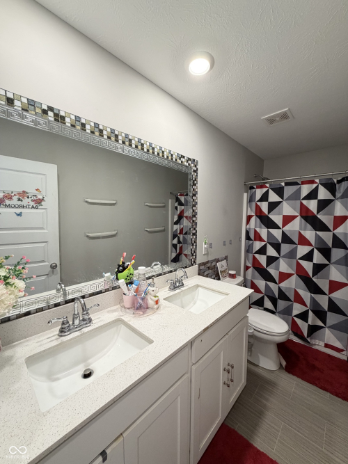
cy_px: 232
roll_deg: -1.1
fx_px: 188
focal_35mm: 14
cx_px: 174
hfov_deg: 85.7
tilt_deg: -4.7
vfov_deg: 102.1
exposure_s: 1/60
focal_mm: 2.22
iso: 200
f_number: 2.2
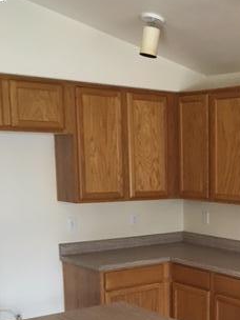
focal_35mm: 61
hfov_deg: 23.1
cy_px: 257
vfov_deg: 30.9
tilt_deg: -9.7
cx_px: 235
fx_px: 564
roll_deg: +0.3
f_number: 2.2
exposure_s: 1/30
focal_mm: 4.15
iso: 64
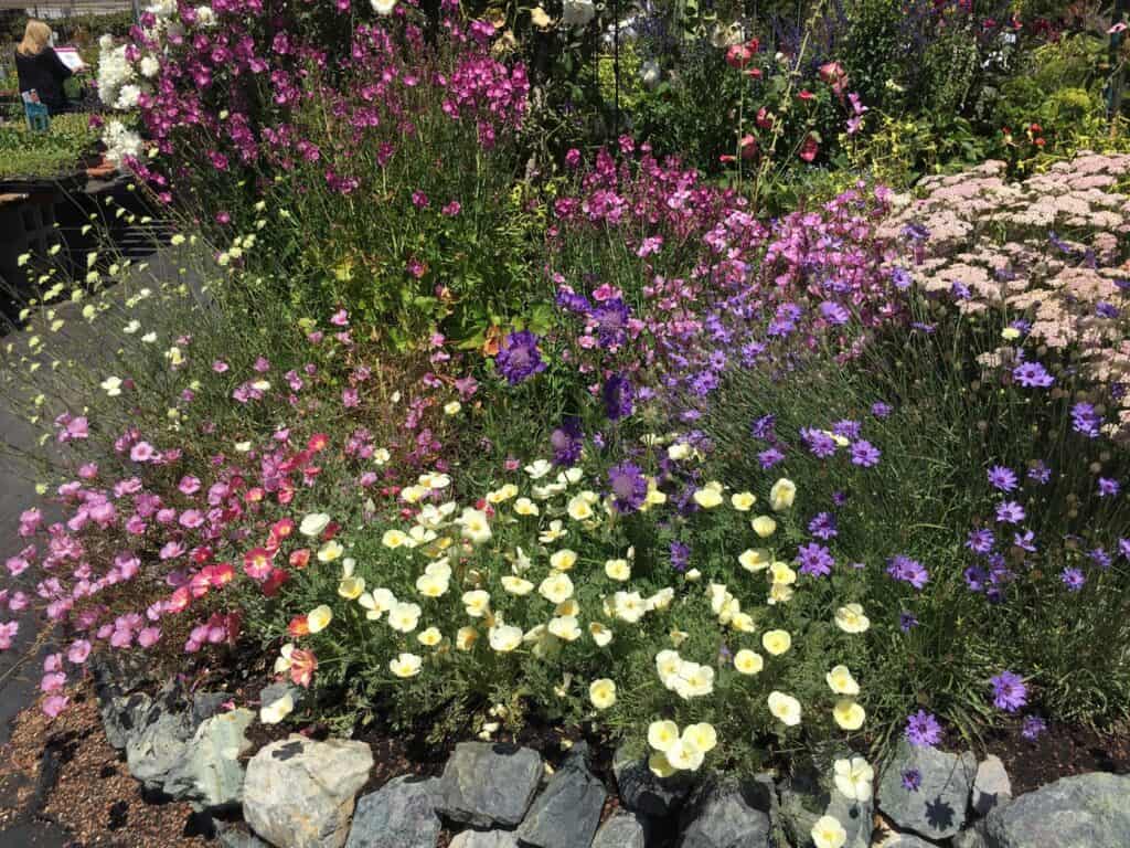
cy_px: 424
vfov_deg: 48.2
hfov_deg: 61.7
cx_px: 565
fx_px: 947
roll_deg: -1.1
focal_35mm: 29
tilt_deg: -22.4
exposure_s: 1/2137
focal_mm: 4.15
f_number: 2.2
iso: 25
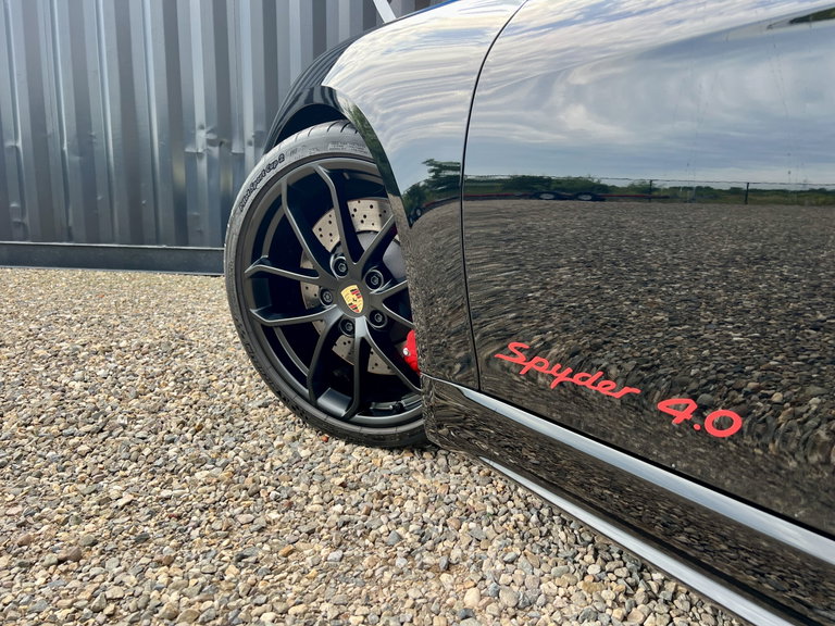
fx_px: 627
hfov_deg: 67.3
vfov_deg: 53.1
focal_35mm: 26
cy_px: 313
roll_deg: -1.7
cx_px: 418
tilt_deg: -10.8
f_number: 1.5
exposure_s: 1/700
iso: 50
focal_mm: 5.7
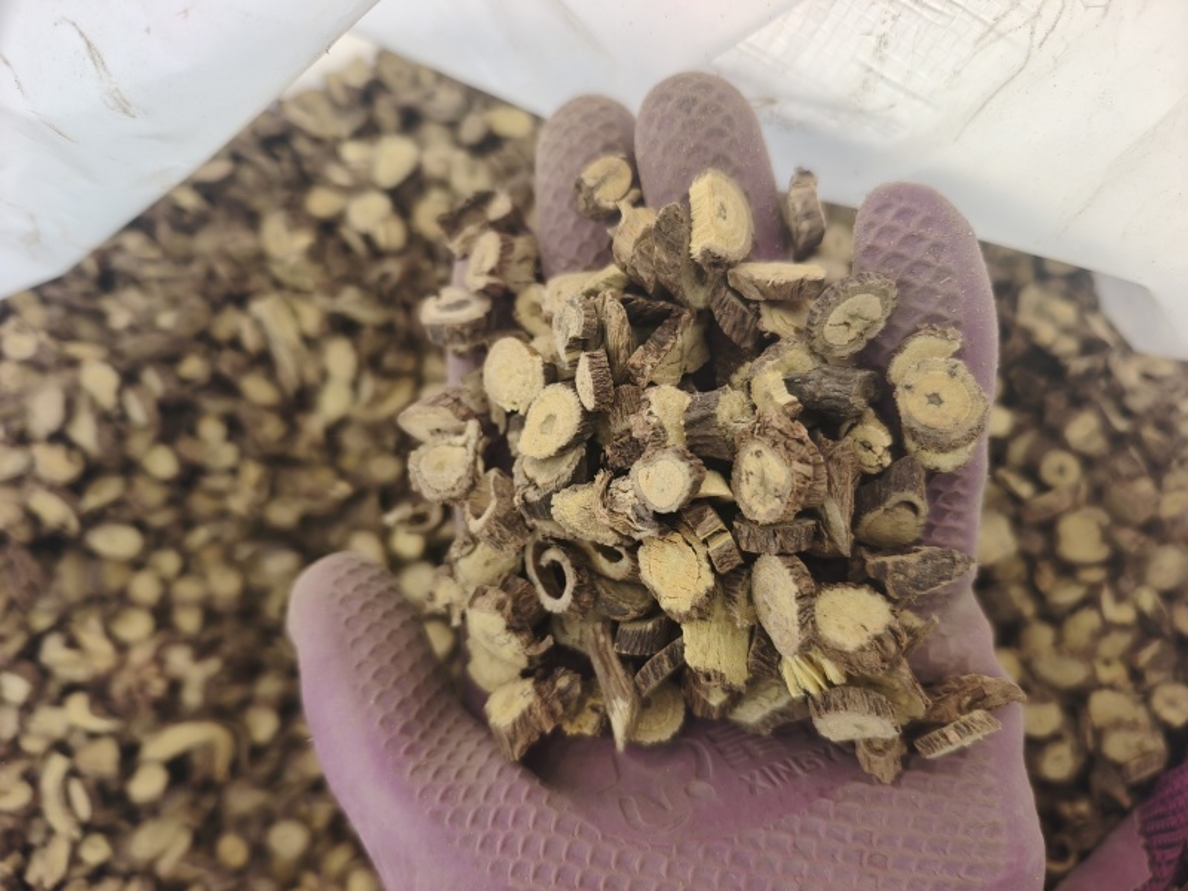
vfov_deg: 58.9
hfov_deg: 73.9
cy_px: 446
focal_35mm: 23
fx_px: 789
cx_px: 594
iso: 50
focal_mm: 6.06
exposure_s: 1/213
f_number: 1.6
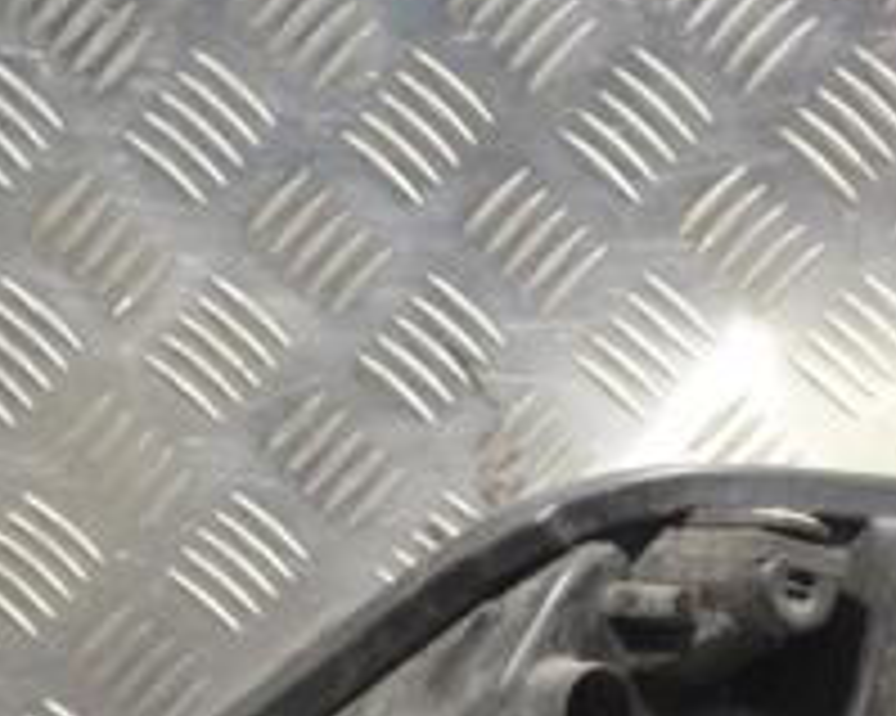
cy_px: 829
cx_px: 1094
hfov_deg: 13.7
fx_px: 3605
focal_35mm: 136
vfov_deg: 11.2
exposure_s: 1/30
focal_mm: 32
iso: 280
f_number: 4.8
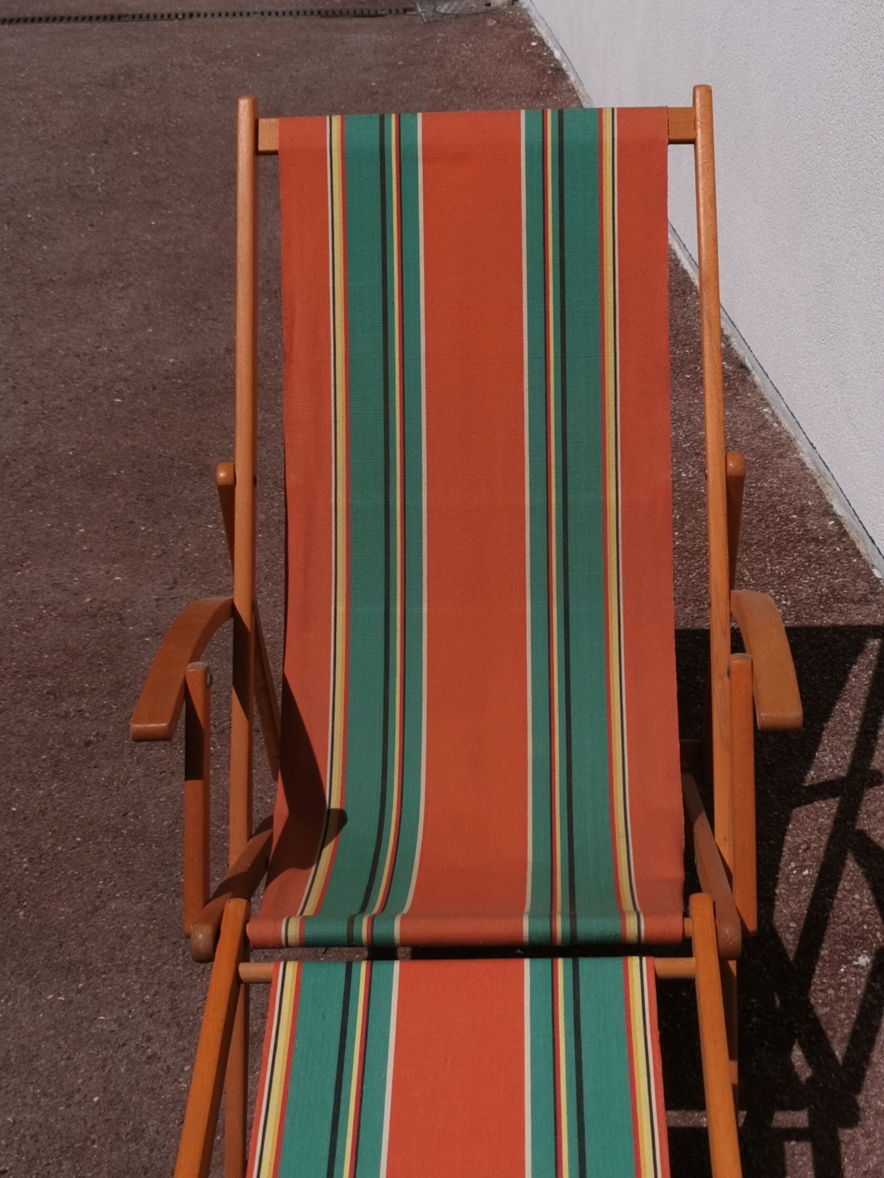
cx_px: 442
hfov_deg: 28.0
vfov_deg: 36.8
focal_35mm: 52
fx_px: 1771
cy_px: 589
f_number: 1.8
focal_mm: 5.58
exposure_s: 1/8696
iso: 50
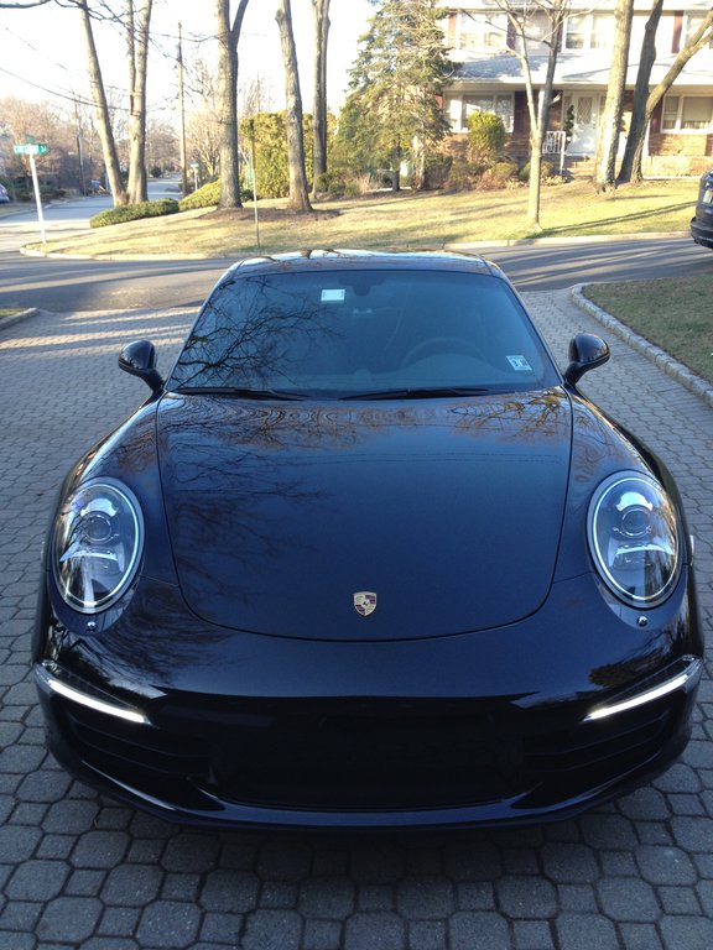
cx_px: 356
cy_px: 475
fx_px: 961
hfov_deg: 40.7
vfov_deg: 52.6
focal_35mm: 35
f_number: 2.4
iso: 64
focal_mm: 4.28
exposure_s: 1/120
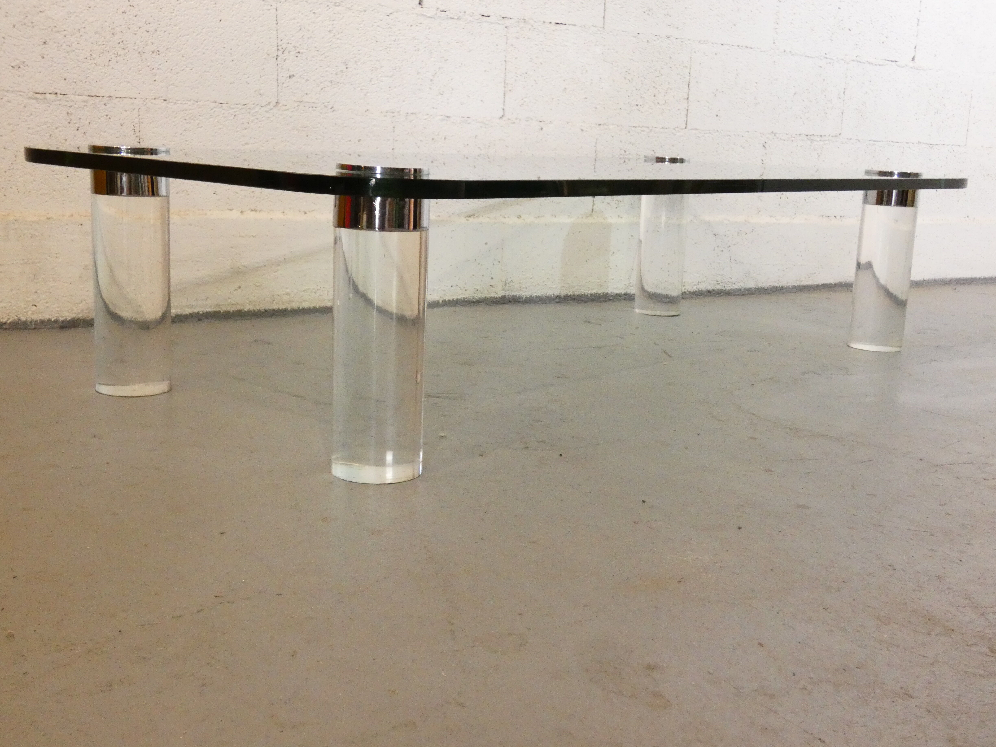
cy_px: 374
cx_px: 498
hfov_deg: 47.9
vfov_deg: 36.8
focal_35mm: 39
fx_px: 1122
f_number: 3.6
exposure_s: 1/80
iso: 1000
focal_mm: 7.1
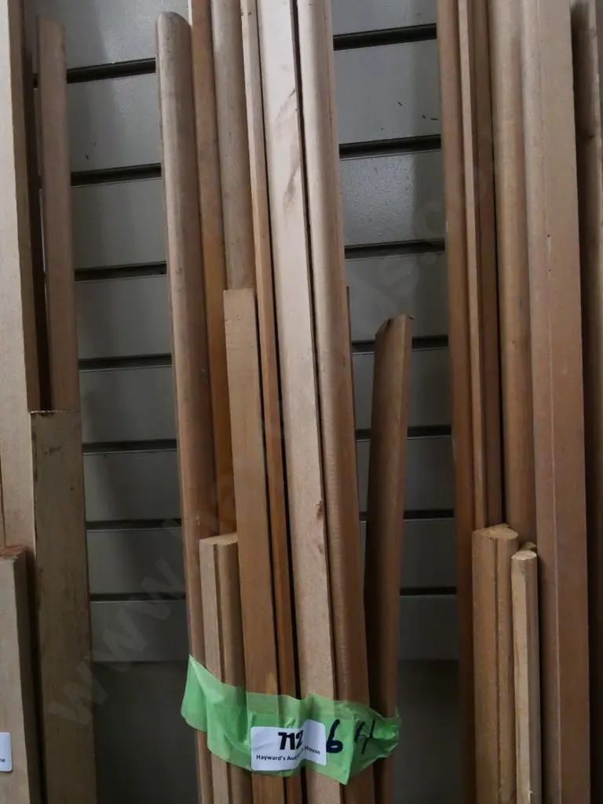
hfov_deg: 66.0
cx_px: 302
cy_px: 402
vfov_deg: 81.7
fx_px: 465
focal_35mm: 20
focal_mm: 10
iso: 6400
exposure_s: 1/400
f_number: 5.6
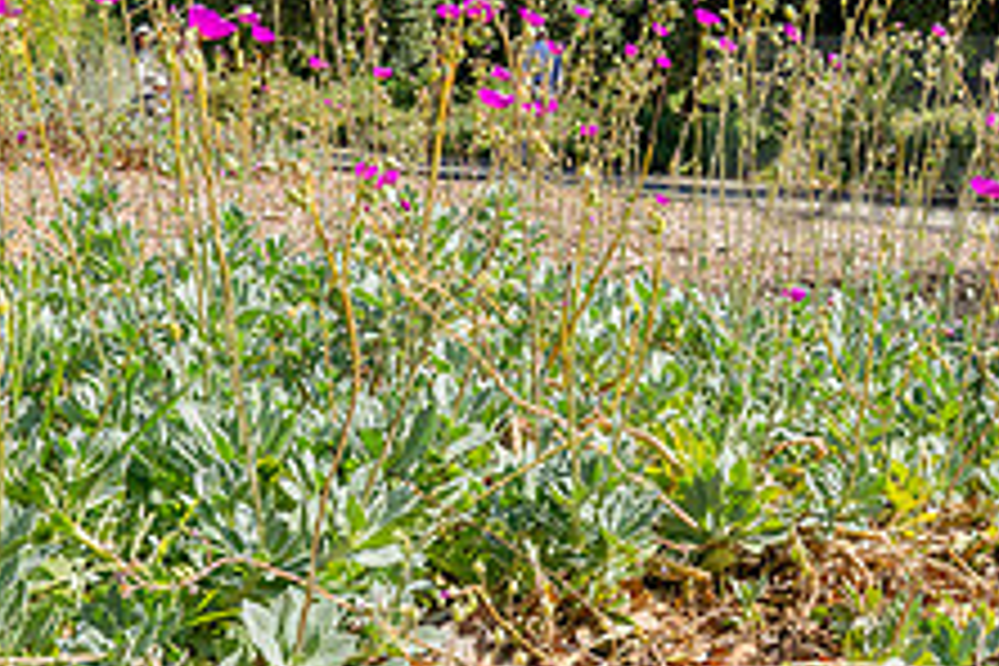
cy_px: 142
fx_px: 2137
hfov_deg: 24.5
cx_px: 1098
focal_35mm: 77
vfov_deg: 17.6
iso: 200
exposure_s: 1/200
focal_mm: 29.5
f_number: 10
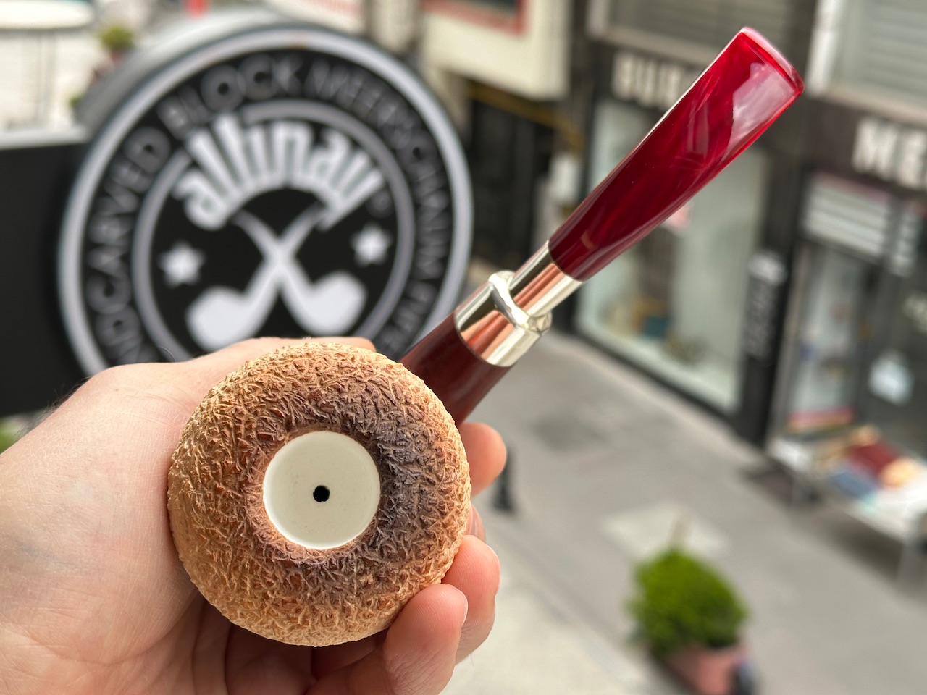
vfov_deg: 30.3
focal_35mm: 48
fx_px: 1285
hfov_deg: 39.7
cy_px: 348
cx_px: 464
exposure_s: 1/779
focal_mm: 6.86
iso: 64
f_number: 1.78
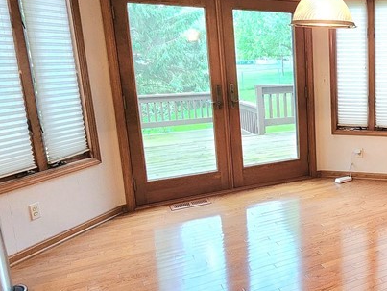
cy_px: 139
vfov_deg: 43.0
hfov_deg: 46.7
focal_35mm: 33
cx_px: 382
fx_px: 369
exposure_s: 1/60.2
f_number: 2.2
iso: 320
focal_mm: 2.2
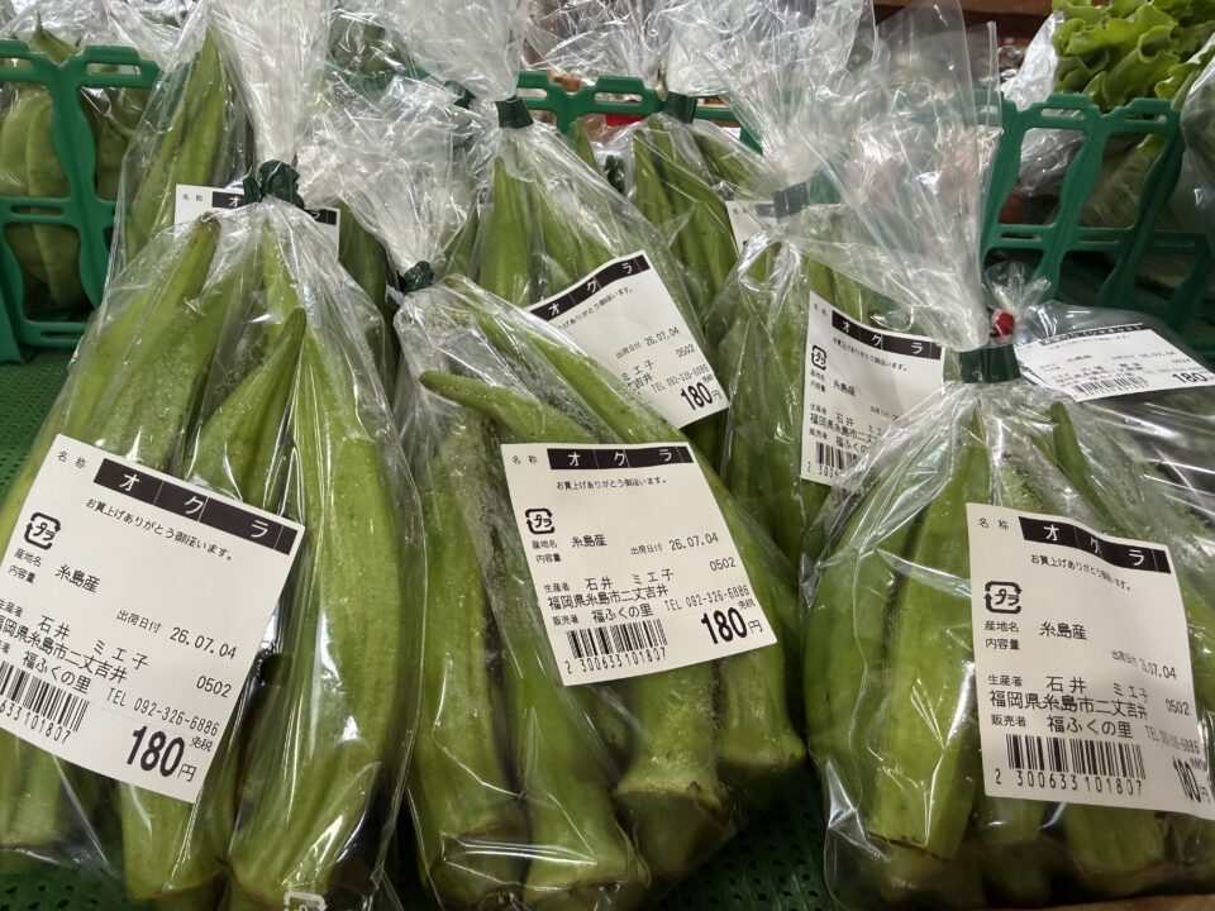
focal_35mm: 24
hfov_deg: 71.6
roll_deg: -4.2
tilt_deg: -31.7
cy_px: 456
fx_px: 842
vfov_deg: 56.8
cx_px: 608
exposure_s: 1/120
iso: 250
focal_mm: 2.22
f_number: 2.2
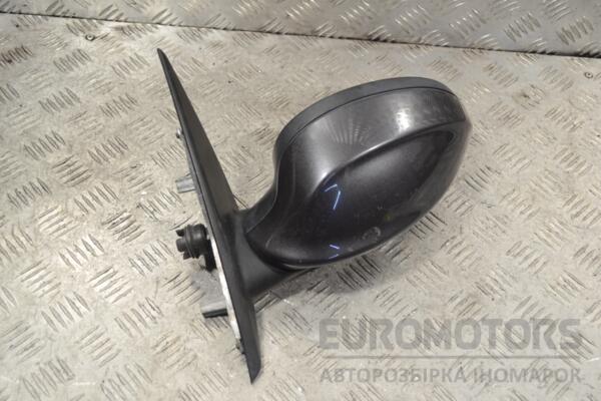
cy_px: 200
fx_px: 751
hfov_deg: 43.6
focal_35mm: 45
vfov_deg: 29.9
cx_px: 300
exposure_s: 1/30
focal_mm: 30
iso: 140
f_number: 4.5
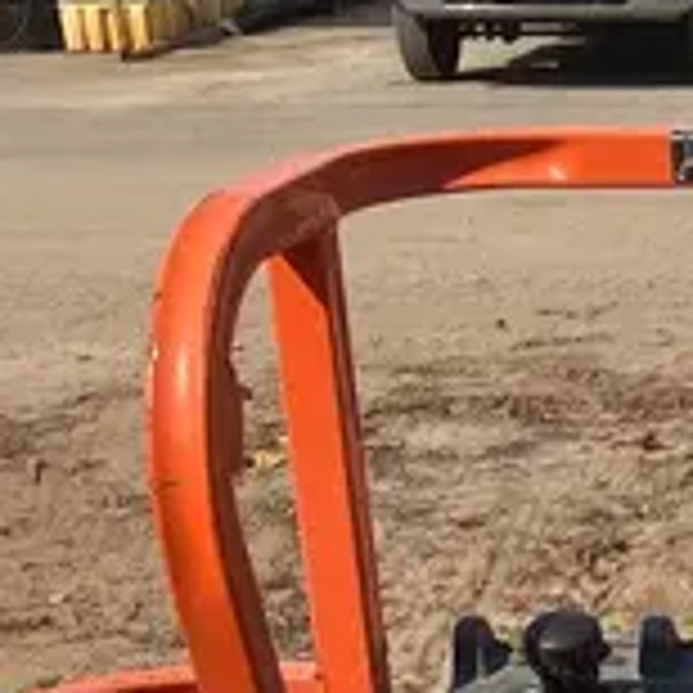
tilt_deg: -22.6
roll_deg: +0.1
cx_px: 1138
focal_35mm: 118
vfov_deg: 14.2
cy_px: 875
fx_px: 2673
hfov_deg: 13.6
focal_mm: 3.99
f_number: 1.8
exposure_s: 1/2558
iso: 32
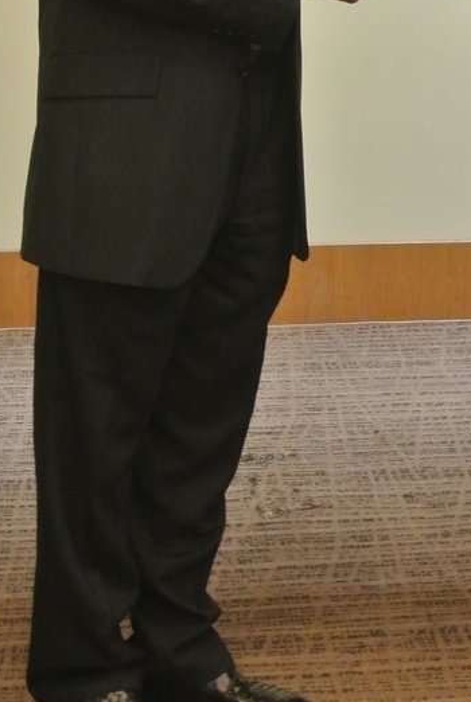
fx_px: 2639
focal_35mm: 135
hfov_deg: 10.2
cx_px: 377
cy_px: -151
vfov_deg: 14.6
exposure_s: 1/10
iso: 800
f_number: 4.5
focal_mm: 17.5
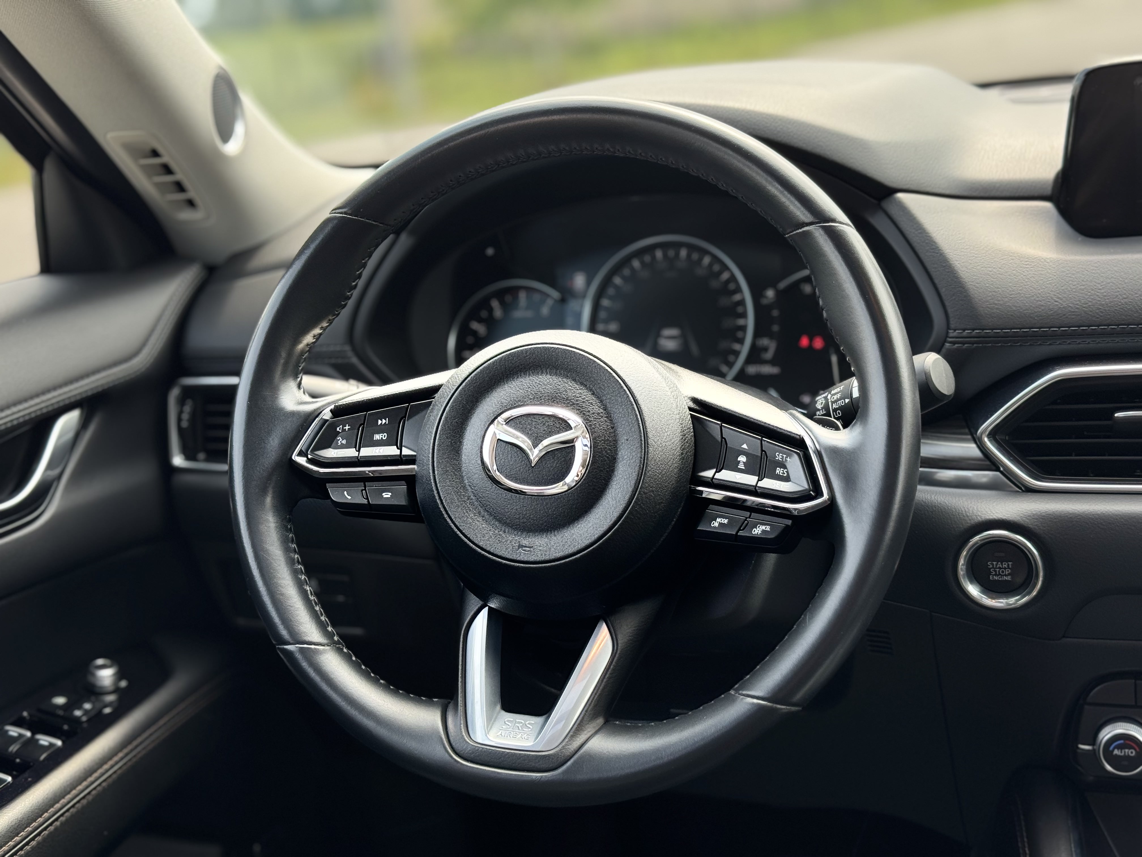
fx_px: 1584
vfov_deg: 30.3
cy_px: 428
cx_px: 571
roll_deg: +6.5
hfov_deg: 39.7
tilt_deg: -13.8
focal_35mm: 48
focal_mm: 6.76
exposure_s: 1/333
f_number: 1.78
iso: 64
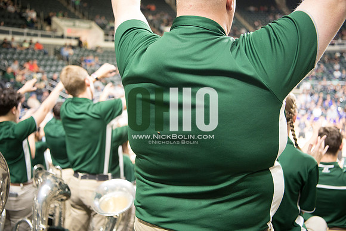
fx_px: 385
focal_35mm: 40
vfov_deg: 33.4
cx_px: 173
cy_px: 116
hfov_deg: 48.4
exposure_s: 1/60
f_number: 2.8
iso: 2000
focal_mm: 40
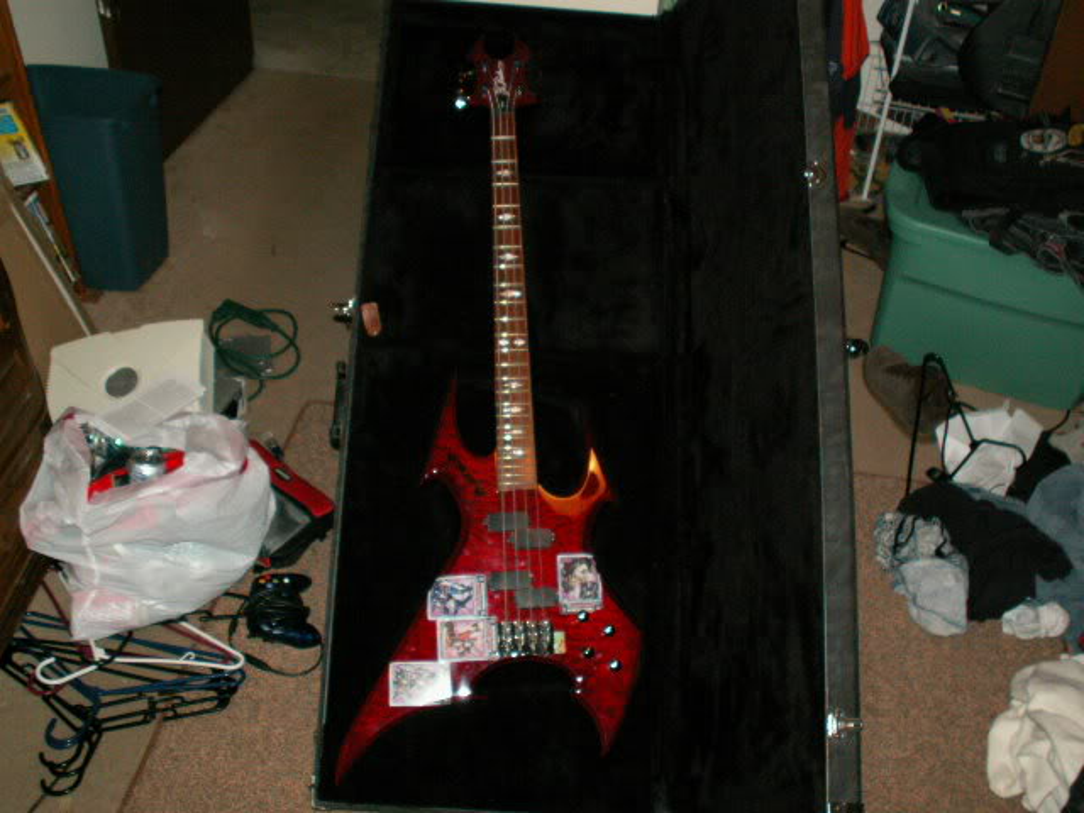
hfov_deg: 52.6
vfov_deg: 40.7
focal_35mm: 35
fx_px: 1096
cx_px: 542
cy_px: 406
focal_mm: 5.86
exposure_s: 1/40
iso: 160
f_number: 2.8
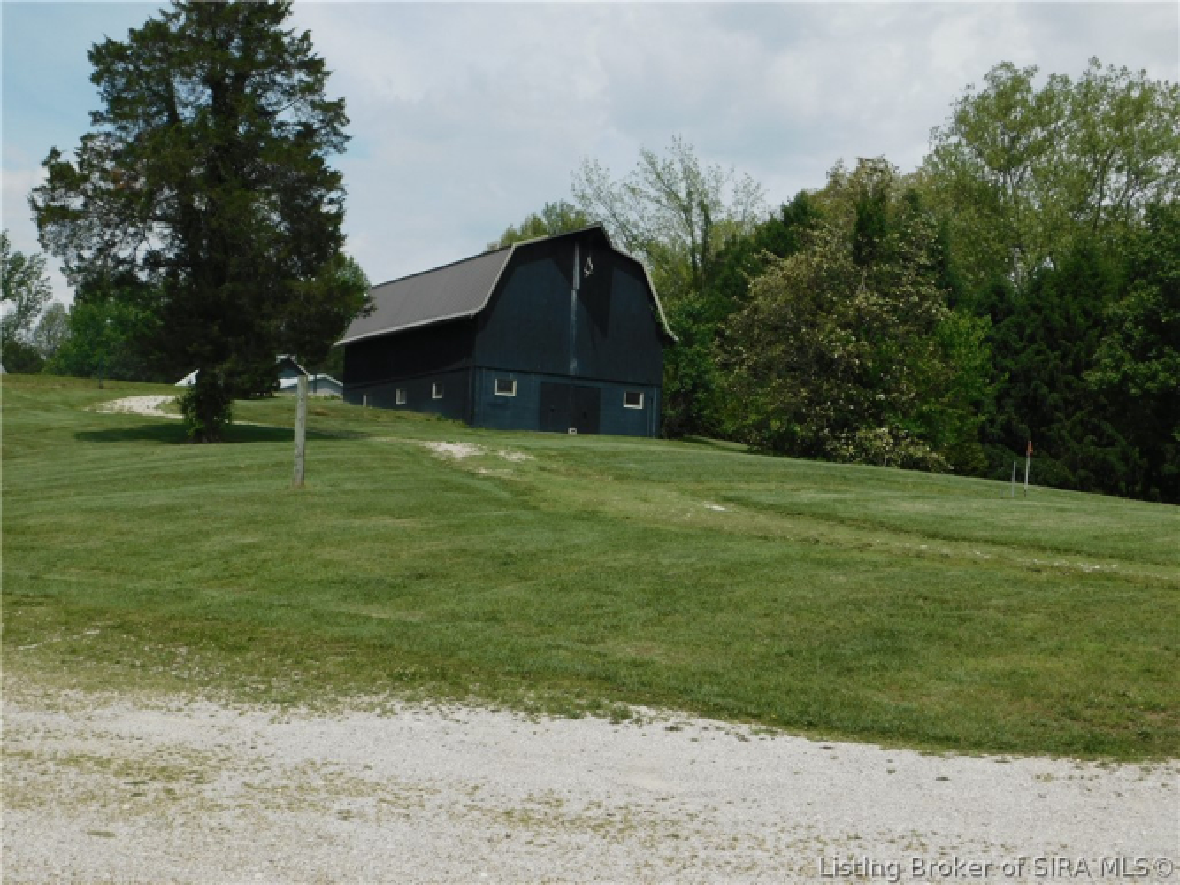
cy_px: 442
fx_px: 1738
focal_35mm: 51
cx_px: 590
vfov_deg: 28.6
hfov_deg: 37.5
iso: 125
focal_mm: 9
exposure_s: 1/400
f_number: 7.6
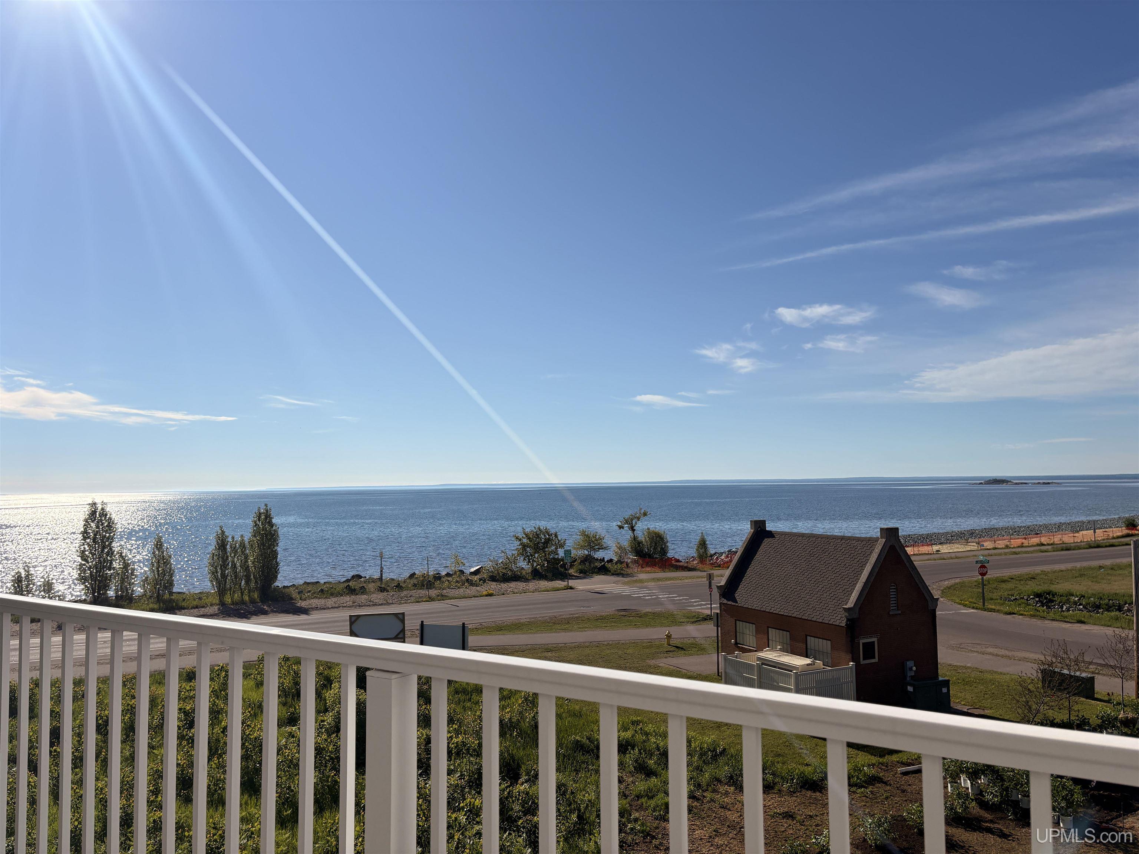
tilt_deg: +4.9
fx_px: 856
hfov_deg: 67.3
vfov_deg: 53.1
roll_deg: +1.2
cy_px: 427
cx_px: 570
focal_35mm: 26
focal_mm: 5.96
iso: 50
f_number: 1.6
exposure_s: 1/10101
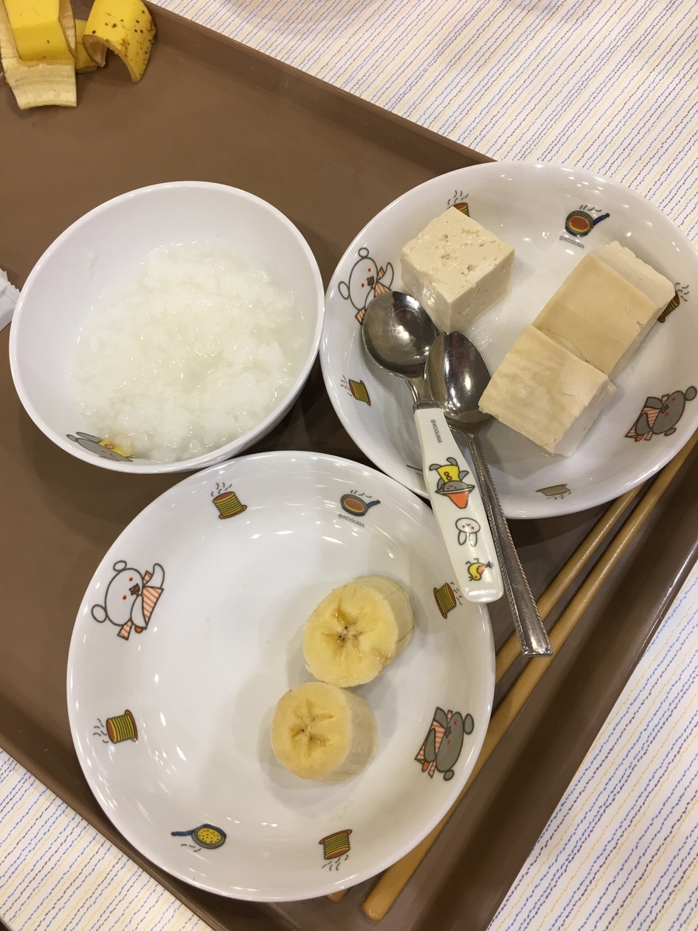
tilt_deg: -69.5
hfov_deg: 48.2
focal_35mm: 29
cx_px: 349
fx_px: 780
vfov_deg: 61.7
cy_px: 466
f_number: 2.2
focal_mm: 4.15
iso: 25
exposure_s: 1/15
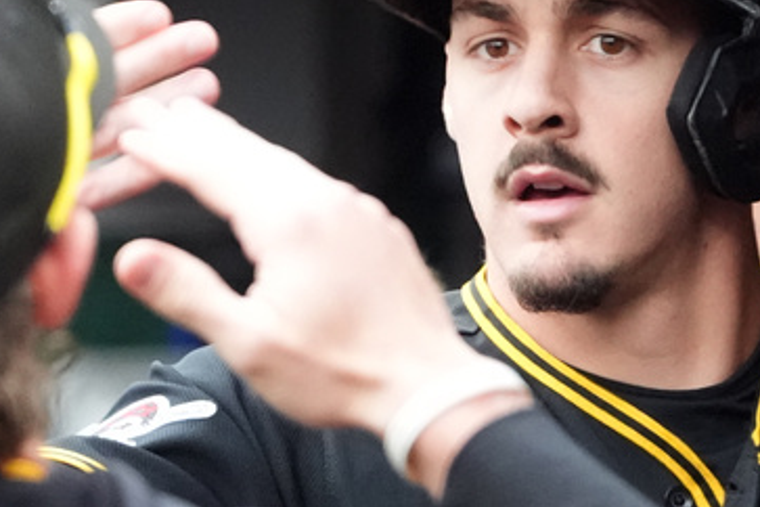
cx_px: 438
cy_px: 450
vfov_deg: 1.7
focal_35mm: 796
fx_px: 16803
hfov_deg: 2.6
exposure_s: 1/2000
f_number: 5.6
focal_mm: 282
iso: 10000
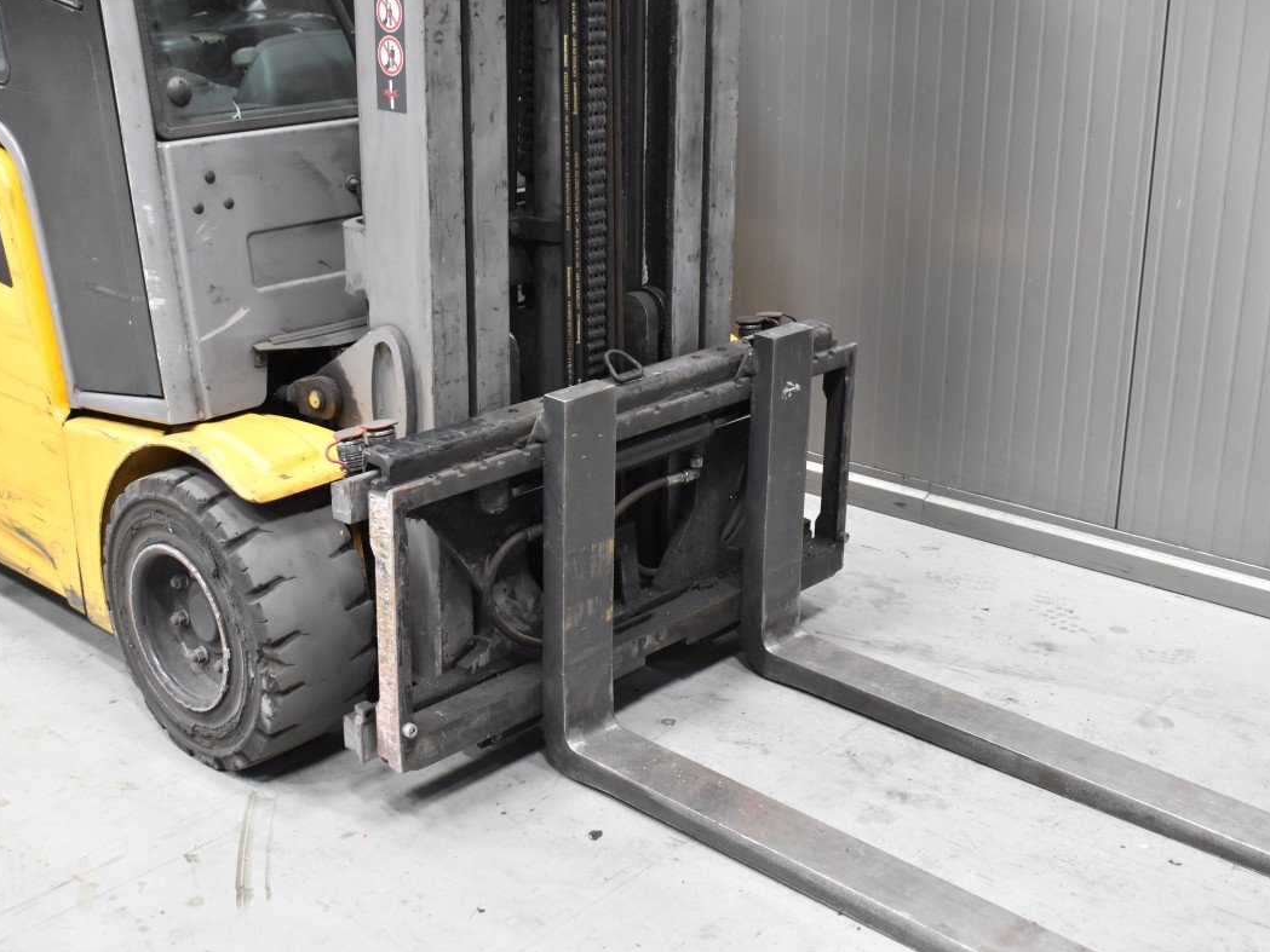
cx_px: 603
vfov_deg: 32.5
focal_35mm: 45
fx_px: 1635
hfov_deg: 42.4
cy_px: 480
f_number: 5
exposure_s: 1/25
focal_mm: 27
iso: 1600
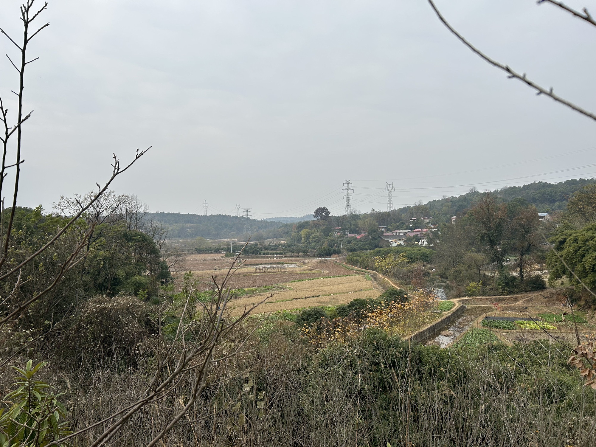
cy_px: 224
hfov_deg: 67.3
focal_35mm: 26
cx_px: 298
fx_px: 448
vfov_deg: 53.1
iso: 50
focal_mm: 5.7
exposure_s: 1/4831
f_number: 1.5
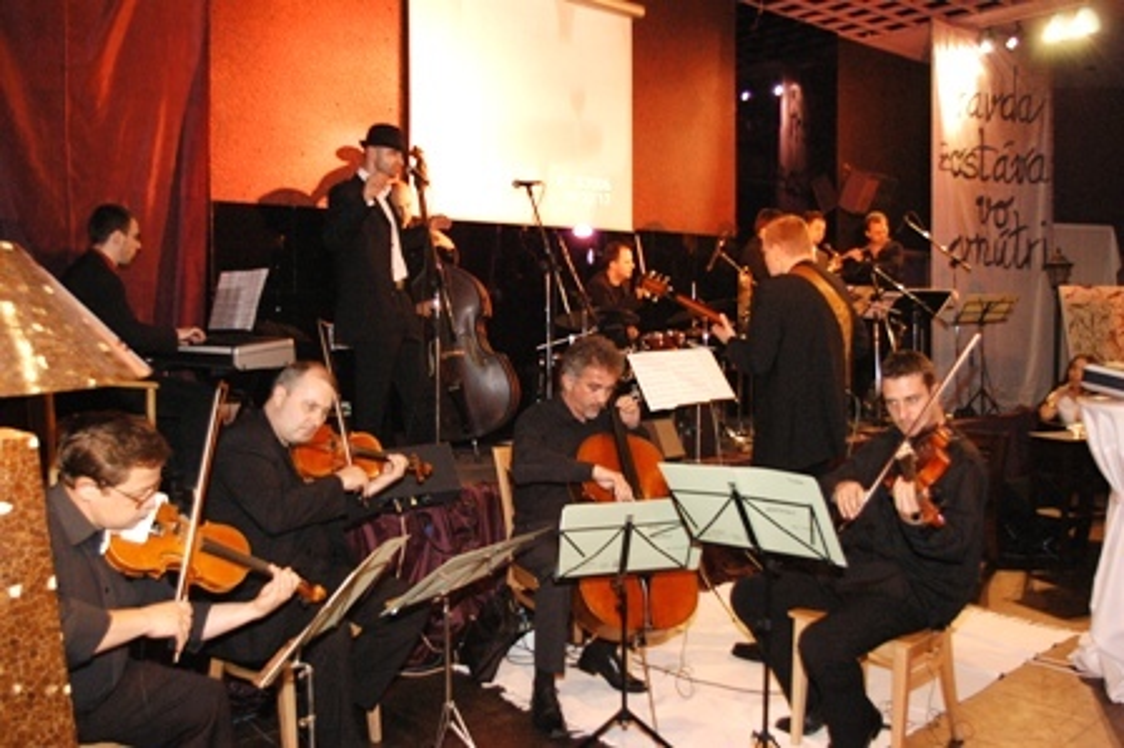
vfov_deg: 43.5
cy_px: 374
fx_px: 936
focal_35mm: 30
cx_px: 562
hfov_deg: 62.0
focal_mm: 20
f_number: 2.8
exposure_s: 1/60
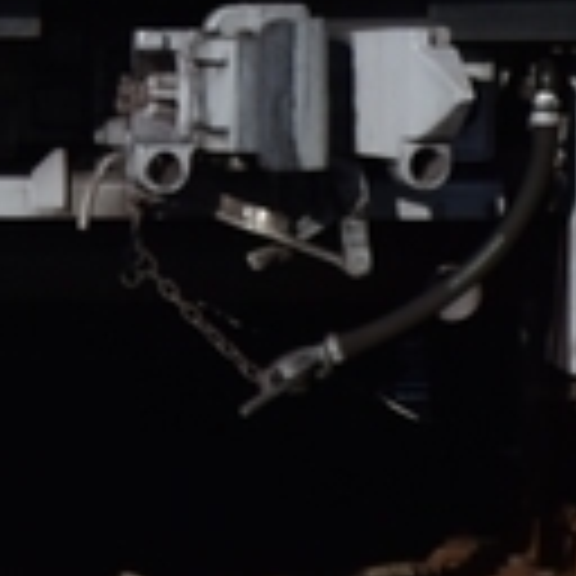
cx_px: -225
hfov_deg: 1.0
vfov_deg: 1.0
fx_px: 32964
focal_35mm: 1751
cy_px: -596
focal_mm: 220
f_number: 5.6
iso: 100
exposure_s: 1/800
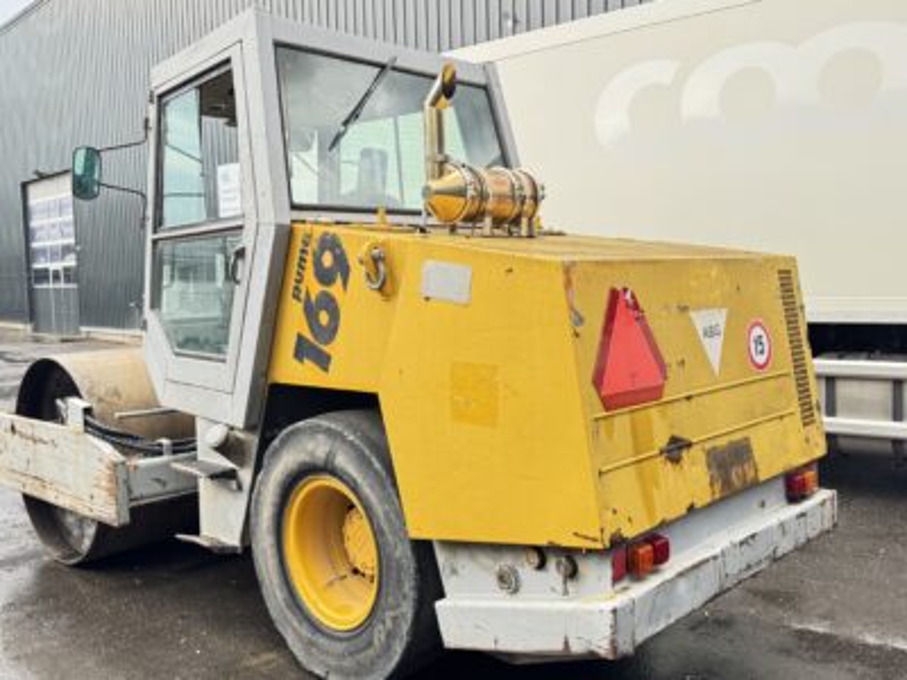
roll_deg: +2.0
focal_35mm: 24
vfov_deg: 56.8
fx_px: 629
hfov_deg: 71.6
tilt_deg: -2.2
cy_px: 340
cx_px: 454
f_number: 1.78
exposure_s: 1/121
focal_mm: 6.76
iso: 200
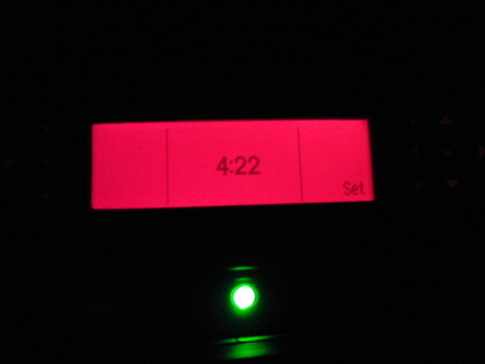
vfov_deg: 38.7
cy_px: 182
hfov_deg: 50.1
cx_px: 242
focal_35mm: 37
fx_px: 518
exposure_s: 1/6
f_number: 3.6
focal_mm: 6.42
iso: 800
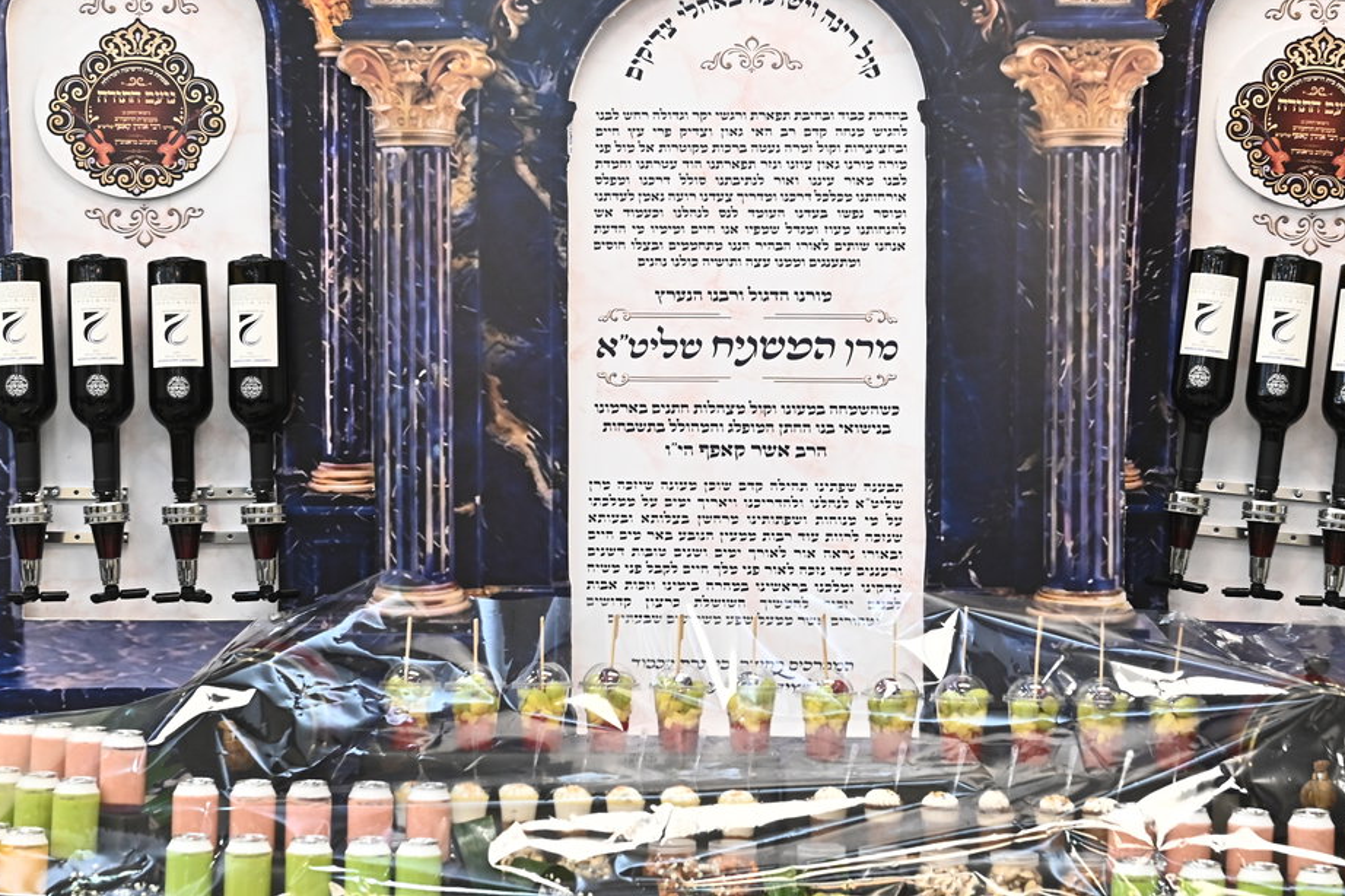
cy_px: 421
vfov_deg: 17.3
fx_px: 2950
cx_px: 766
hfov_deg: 25.7
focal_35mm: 79
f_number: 5.6
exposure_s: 1/200
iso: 2500
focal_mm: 52
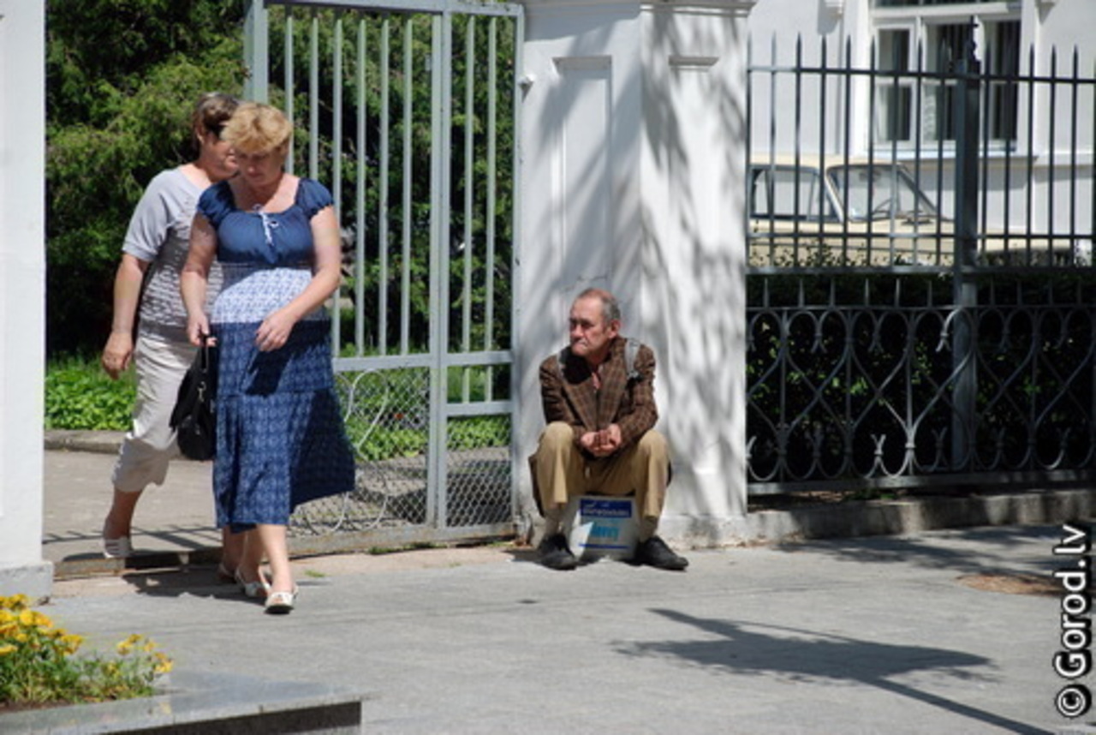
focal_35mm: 150
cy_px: 368
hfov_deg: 13.7
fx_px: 4574
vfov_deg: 9.2
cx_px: 548
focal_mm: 100
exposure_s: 1/1000
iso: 250
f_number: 5.6
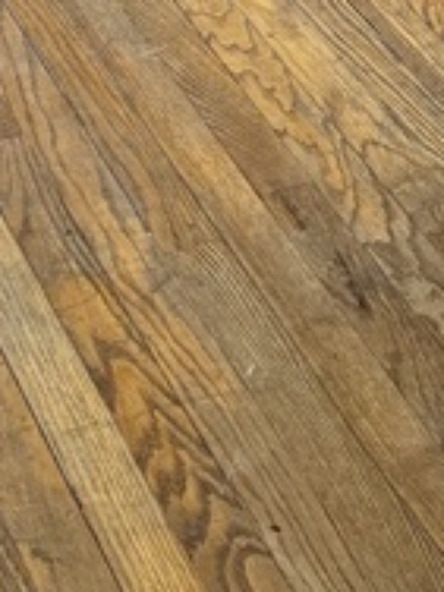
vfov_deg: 13.0
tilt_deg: -18.2
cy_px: -466
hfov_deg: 10.7
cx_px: 365
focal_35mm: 138
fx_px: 2360
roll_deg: +1.8
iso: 100
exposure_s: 1/134
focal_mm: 6.76
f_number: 1.78
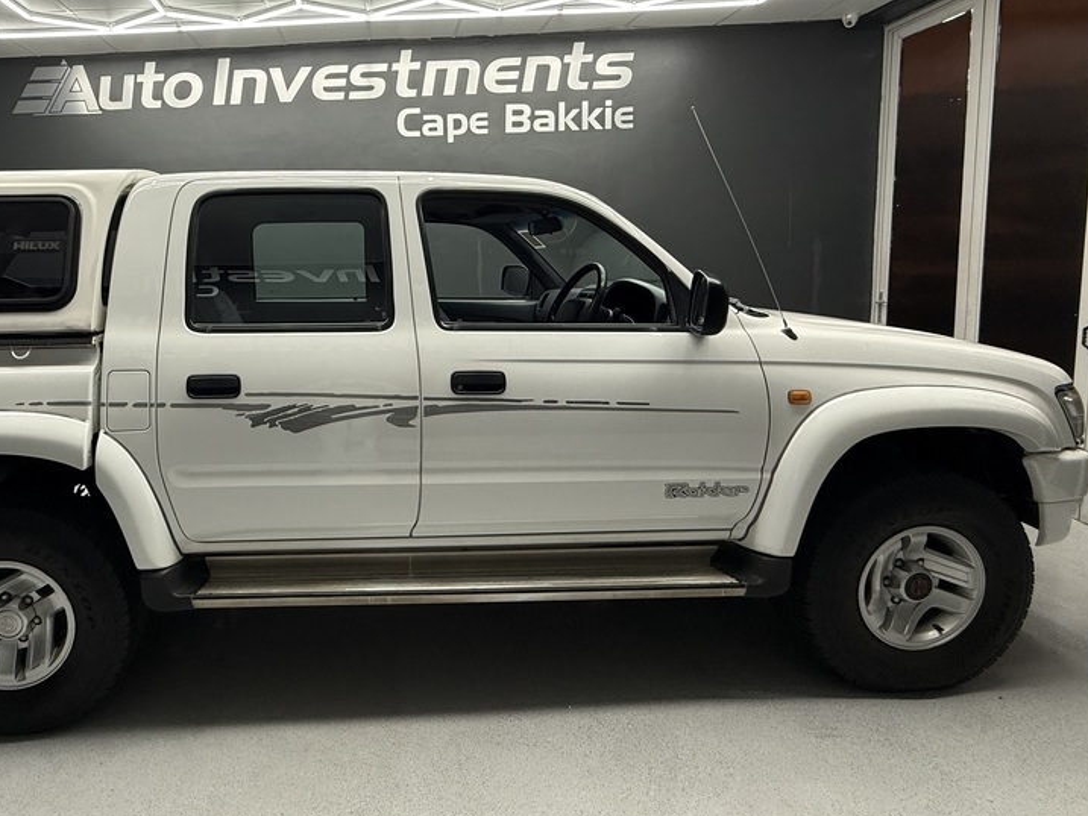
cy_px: 326
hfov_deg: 78.9
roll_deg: +2.2
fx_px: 629
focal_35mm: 20
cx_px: 358
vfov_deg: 65.4
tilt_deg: -5.1
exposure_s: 1/100
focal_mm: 2.22
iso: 160
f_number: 2.2
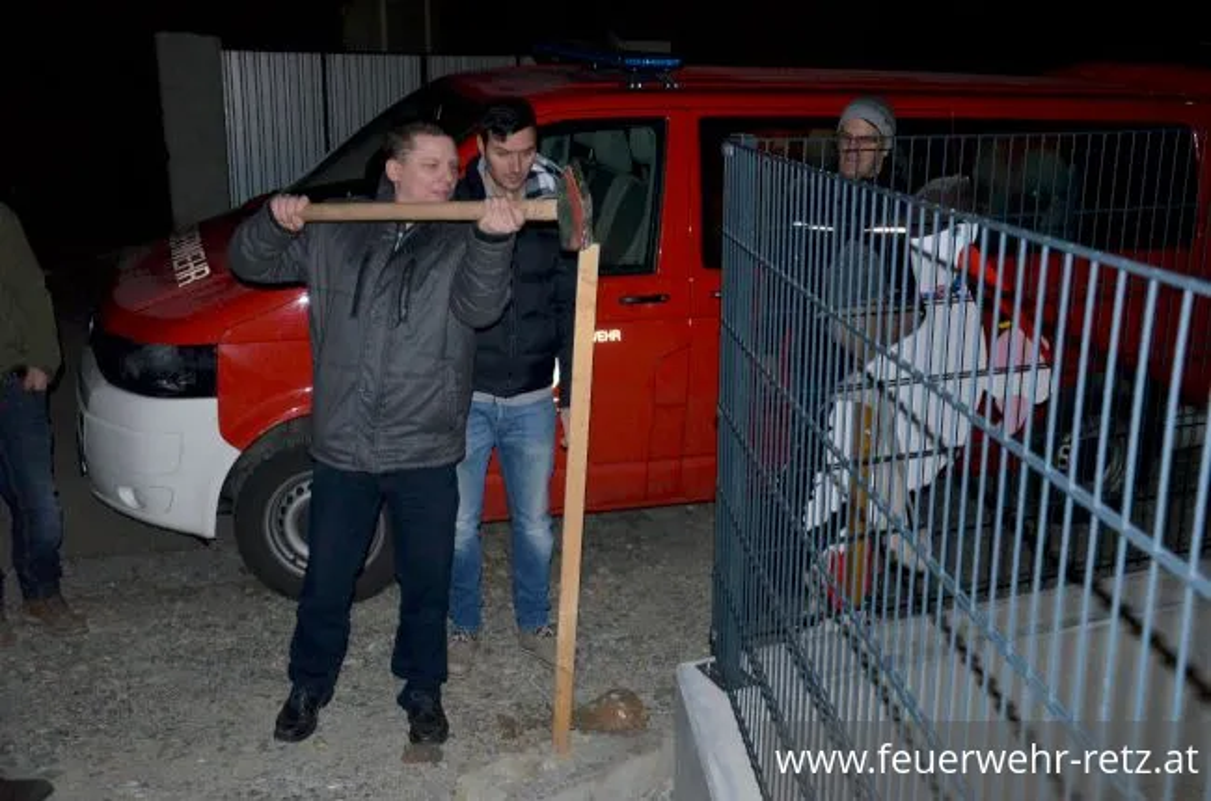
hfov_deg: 51.4
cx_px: 606
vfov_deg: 35.3
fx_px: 1258
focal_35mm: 38
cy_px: 400
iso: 3200
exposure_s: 1/60
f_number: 4
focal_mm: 25
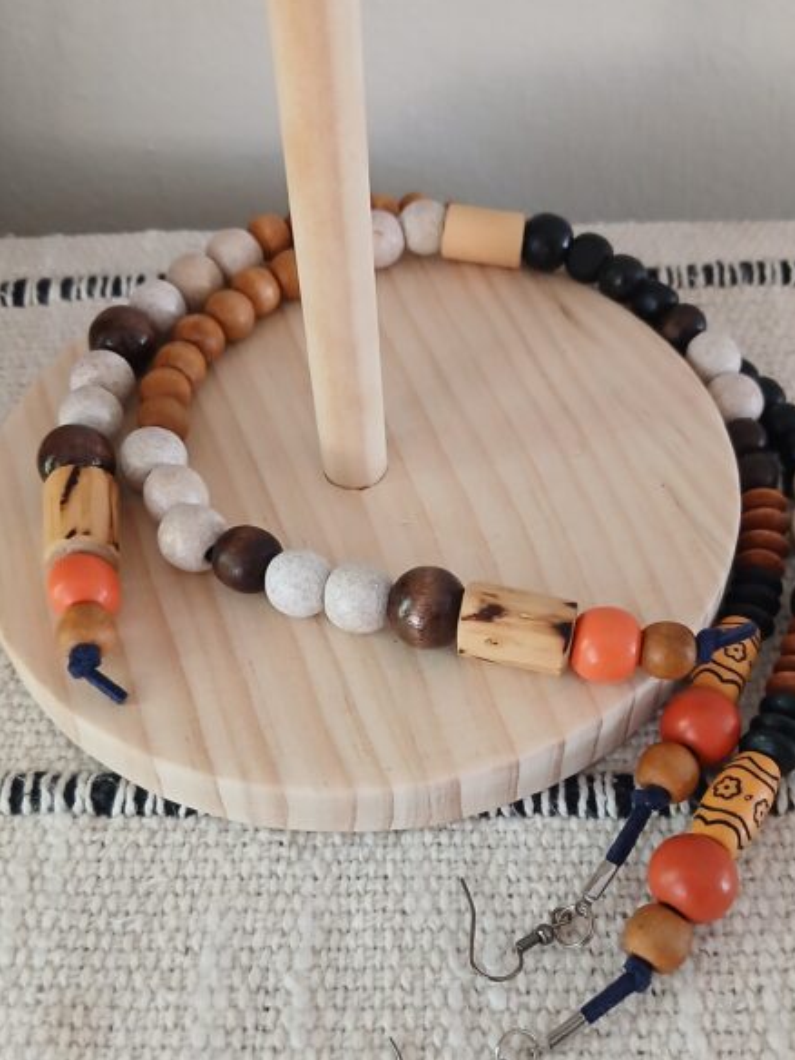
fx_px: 1133
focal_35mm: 37
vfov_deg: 49.7
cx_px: 425
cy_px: 657
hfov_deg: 38.6
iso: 320
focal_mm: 3.98
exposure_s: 1/33.3
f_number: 1.8
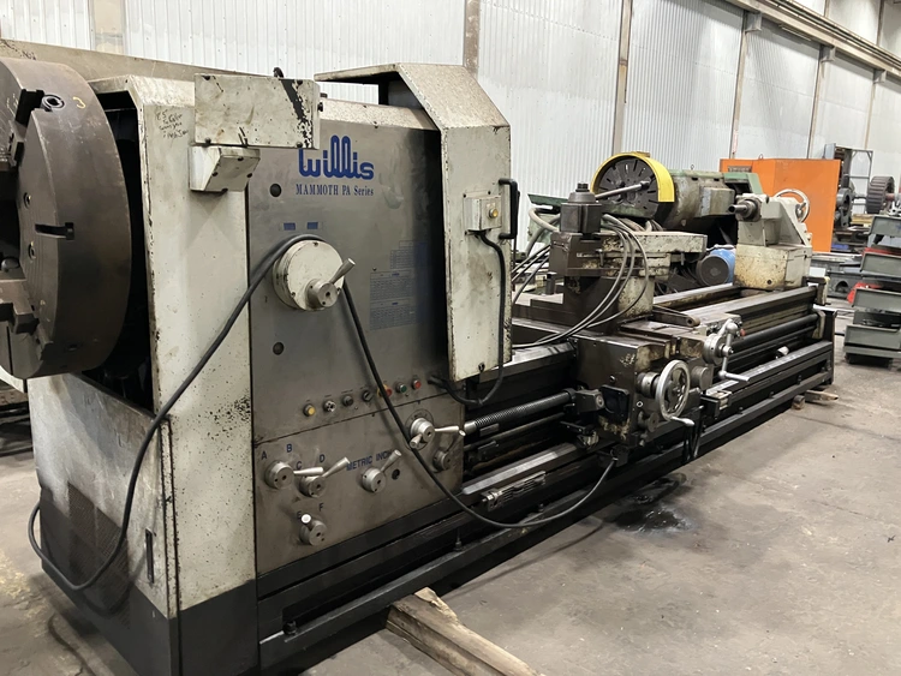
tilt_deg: -10.3
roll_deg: -0.8
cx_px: 450
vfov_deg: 49.8
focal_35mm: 28
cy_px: 338
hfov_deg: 63.4
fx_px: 729
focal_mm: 3.99
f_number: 1.8
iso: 320
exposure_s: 1/41
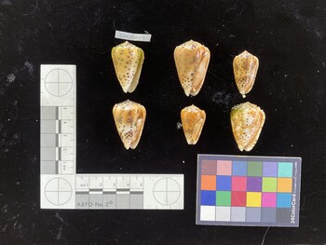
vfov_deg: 48.3
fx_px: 273
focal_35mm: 29
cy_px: 122
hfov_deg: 61.6
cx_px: 163
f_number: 1.8
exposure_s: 1/50
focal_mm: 3
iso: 50
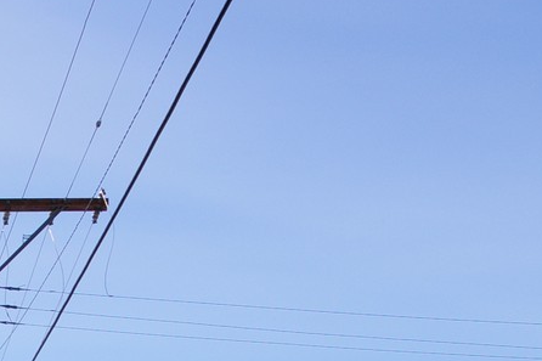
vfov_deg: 11.8
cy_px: 447
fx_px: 1701
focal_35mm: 113
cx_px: 2
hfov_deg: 17.7
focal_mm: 26
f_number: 13
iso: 200
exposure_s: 1/250
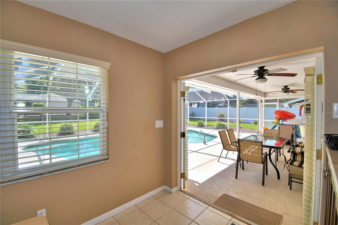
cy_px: 112
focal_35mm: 15
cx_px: 169
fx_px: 141
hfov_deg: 100.4
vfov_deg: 77.3
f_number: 5
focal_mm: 10
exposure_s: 1/250
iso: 100
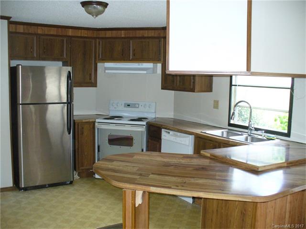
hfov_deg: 50.1
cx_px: 153
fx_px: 327
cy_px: 114
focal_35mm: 37
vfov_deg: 38.7
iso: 250
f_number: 2.8
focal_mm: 6.1
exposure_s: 1/30
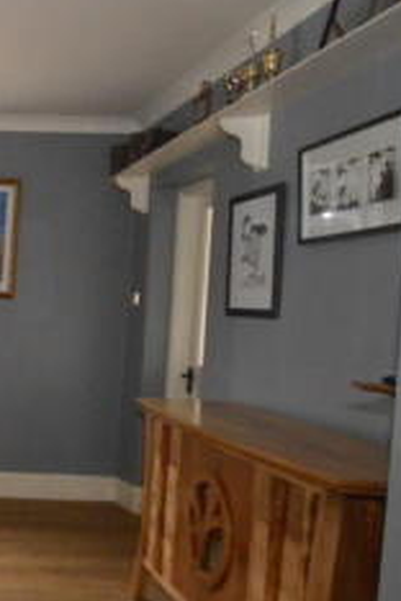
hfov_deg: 22.1
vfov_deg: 46.1
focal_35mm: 42
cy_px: 362
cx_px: -290
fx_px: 702
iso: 2500
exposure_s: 1/60
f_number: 3.5
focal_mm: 10
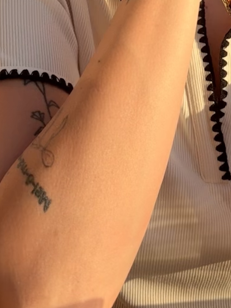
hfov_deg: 18.1
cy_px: -109
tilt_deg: +4.7
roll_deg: +1.3
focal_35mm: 81
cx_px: 166
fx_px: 721
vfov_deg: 21.5
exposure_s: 1/1949
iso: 80
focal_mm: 6.76
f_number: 1.78
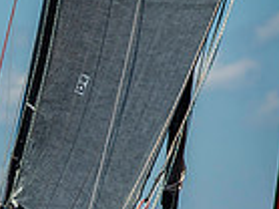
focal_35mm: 623
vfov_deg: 2.4
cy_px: 344
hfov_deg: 3.2
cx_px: -169
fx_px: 5017
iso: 320
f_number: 5
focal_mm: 155
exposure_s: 1/3200
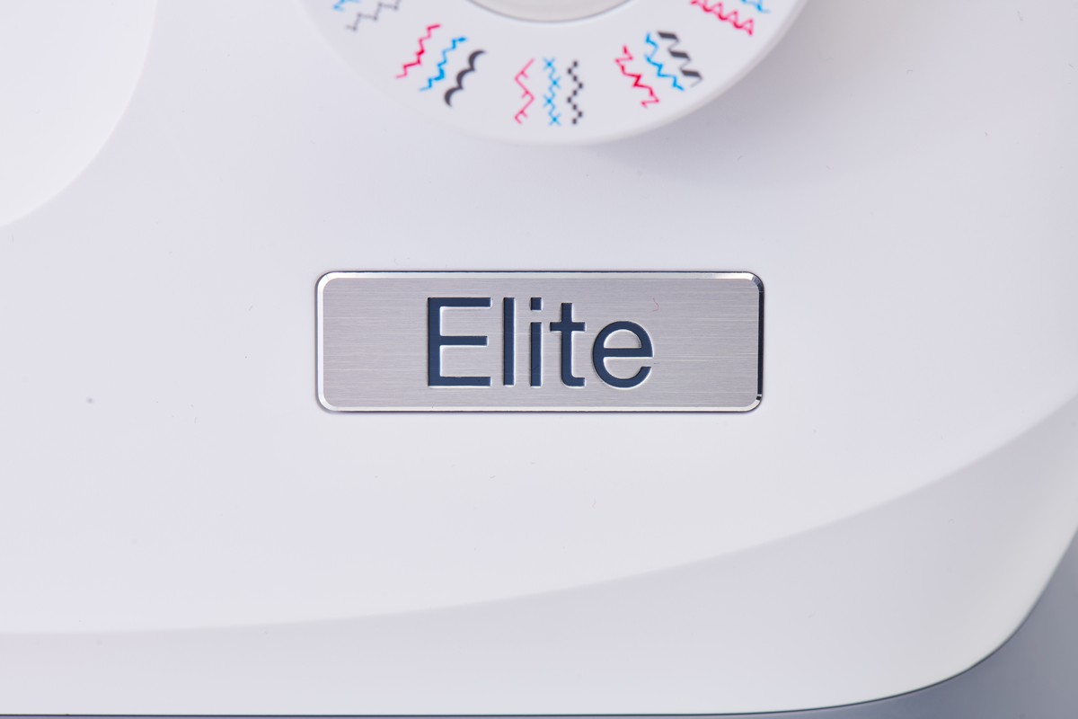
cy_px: 360
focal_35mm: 105
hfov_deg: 19.5
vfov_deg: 13.0
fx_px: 3144
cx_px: 539
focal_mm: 105
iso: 64
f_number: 11
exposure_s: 1/160
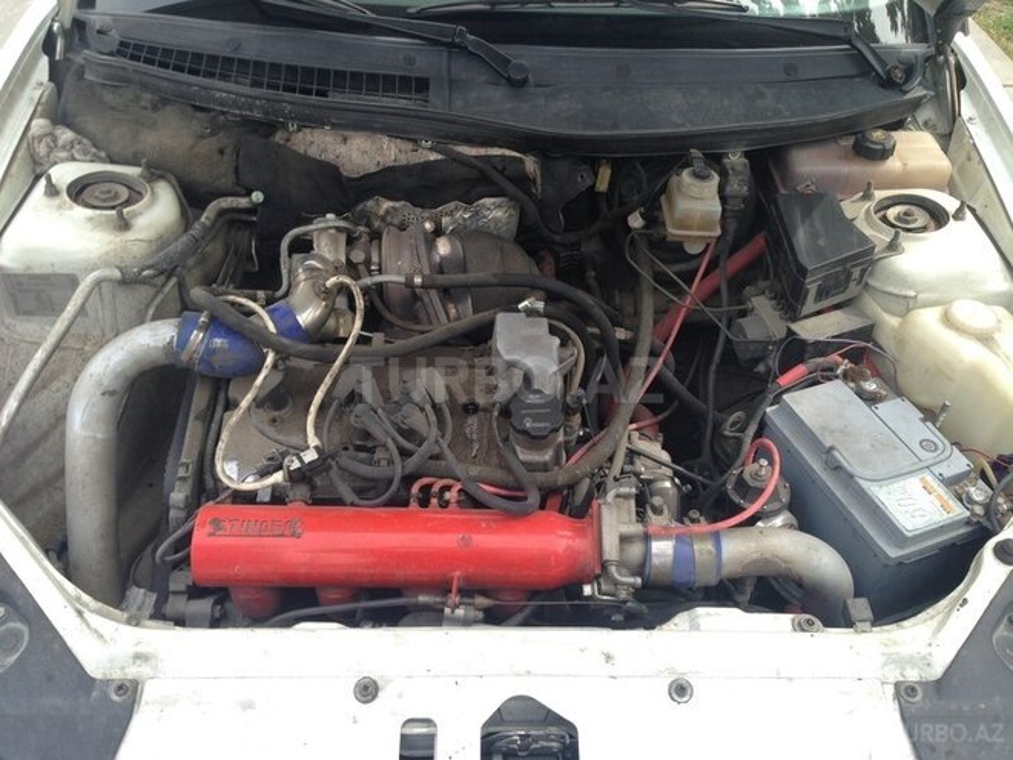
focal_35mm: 33
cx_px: 506
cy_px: 380
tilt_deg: -45.3
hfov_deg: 55.4
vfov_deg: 42.9
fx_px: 966
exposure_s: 1/354
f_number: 2.4
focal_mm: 4.12
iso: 50
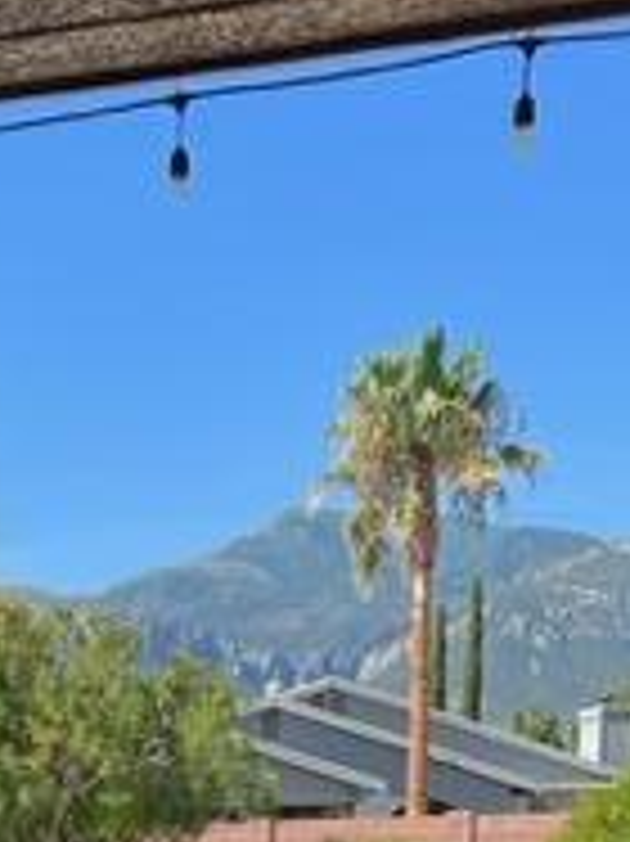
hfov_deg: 15.9
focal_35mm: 89
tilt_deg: -9.5
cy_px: 1216
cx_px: -148
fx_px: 2162
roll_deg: +1.3
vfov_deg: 19.5
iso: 50
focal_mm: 5.7
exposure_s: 1/1209
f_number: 1.5
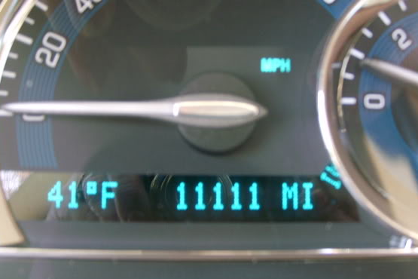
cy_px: 127
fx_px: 488
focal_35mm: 42
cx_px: 211
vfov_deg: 31.9
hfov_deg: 46.4
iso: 139
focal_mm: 5.8
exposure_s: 1/20
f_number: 2.8
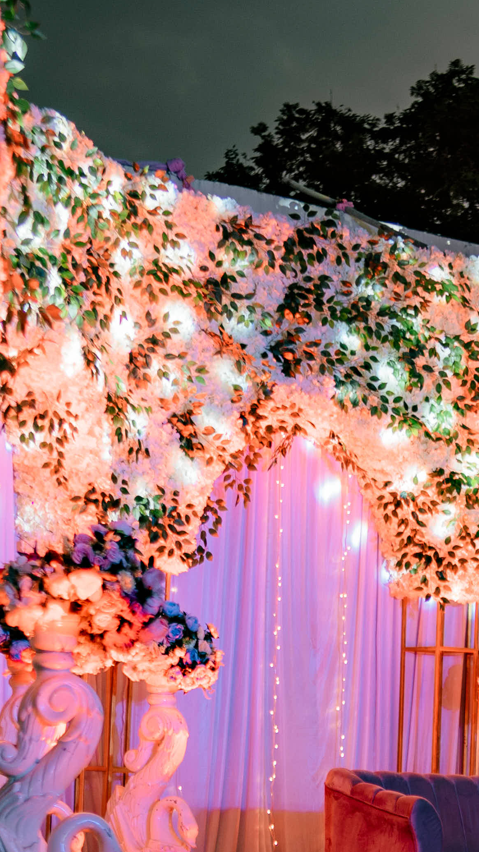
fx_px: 2394
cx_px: 562
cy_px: 700
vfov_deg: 19.9
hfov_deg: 11.2
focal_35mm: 106
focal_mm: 35
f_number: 1.4
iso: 125
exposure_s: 1/320
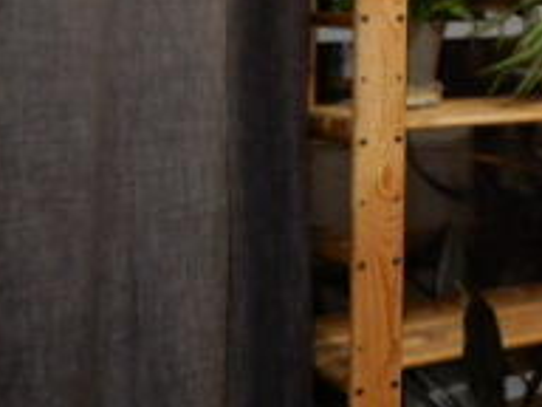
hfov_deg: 20.2
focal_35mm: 80
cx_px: 858
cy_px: -59
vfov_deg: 17.7
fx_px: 1253
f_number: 3.4
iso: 200
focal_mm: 4.3
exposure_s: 1/4
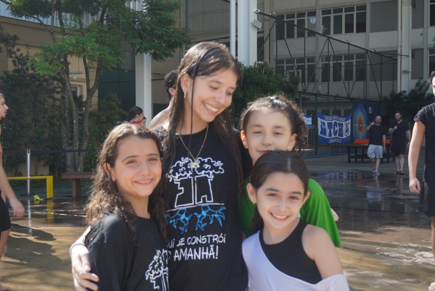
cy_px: 146
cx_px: 218
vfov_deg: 27.3
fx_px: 599
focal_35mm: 50
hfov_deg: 39.9
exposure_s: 1/160
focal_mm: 33
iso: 100
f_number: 5
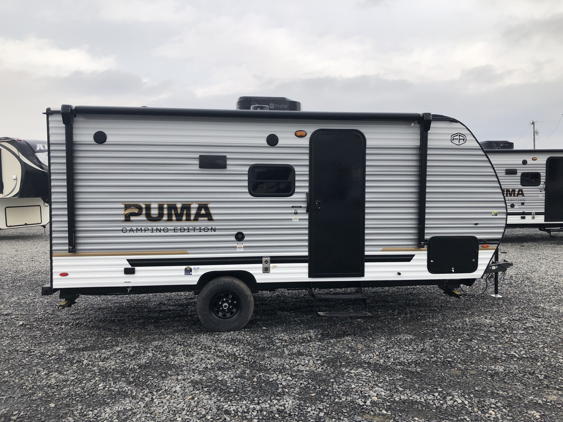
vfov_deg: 49.7
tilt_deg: -4.1
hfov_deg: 63.4
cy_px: 211
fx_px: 455
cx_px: 282
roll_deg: +1.7
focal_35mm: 28
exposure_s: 1/2000
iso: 20
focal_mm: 3.99
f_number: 1.8
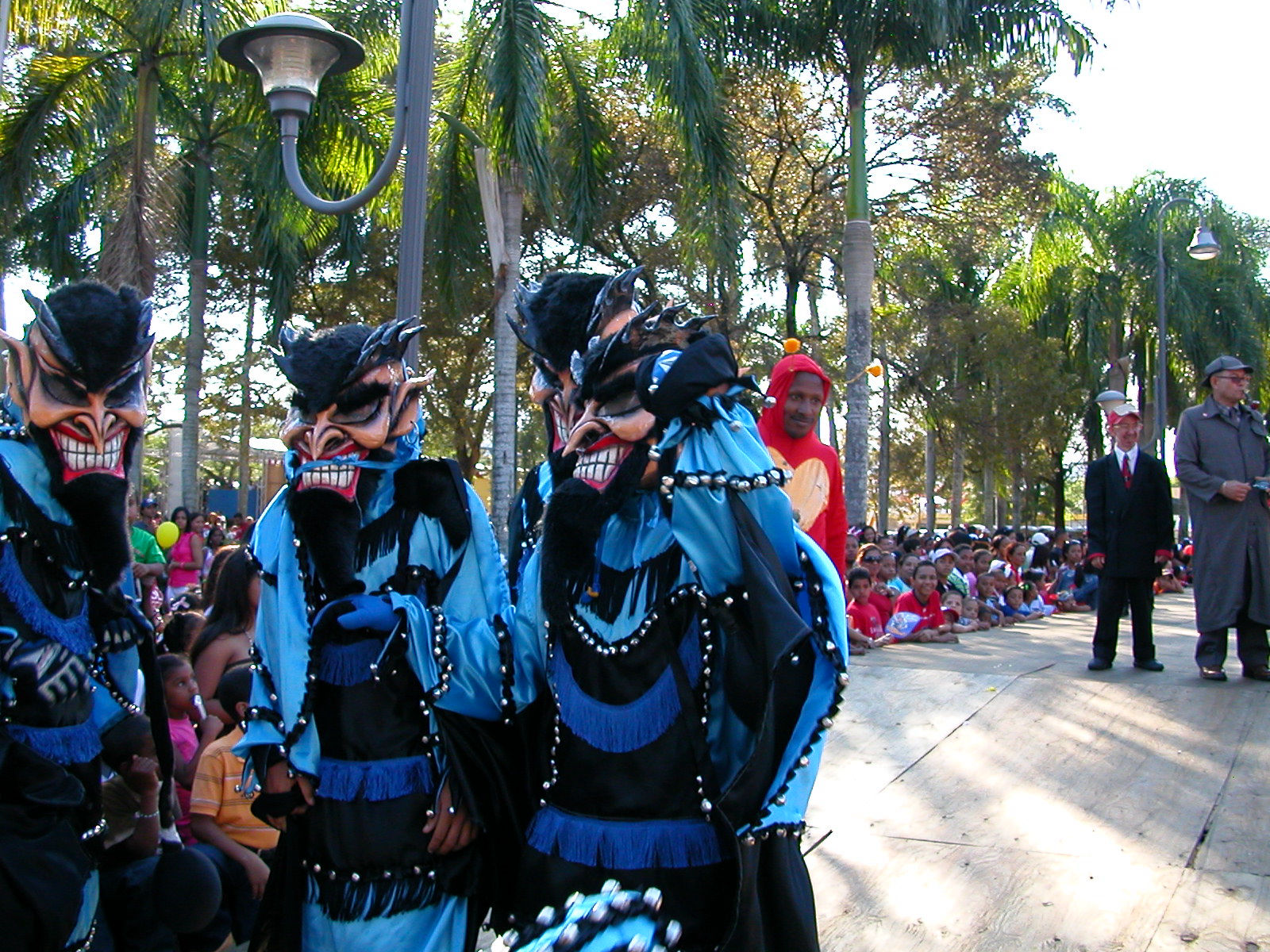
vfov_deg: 38.7
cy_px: 476
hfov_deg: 50.1
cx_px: 635
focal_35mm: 37
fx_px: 1357
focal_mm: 5.6
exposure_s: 1/211
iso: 100
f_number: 2.7
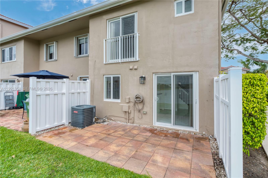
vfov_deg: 73.7
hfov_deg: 96.7
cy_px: 89
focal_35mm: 16
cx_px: 134
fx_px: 119
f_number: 10
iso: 100
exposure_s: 1/100
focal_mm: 16
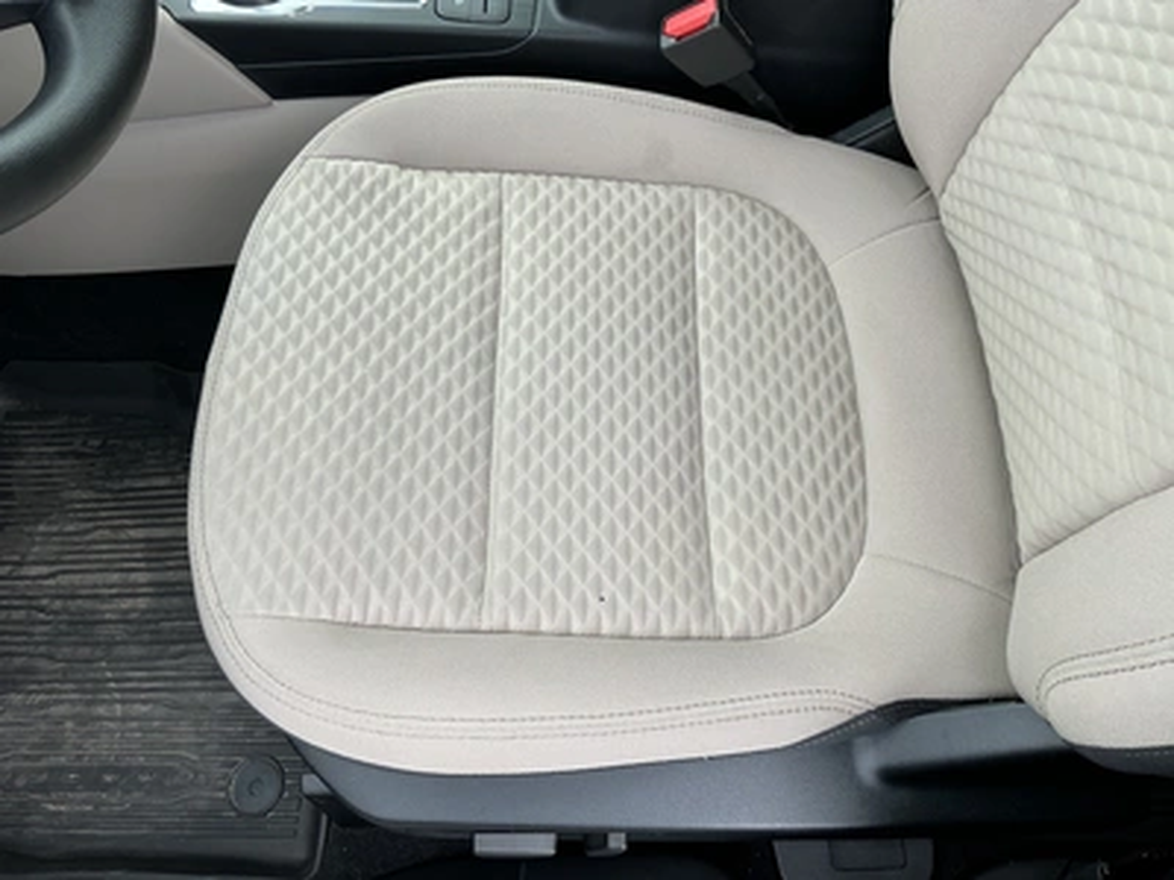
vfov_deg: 49.7
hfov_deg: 63.4
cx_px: 587
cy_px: 440
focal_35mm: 28
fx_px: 950
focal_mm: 3
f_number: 1.8
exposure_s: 1/122
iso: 20
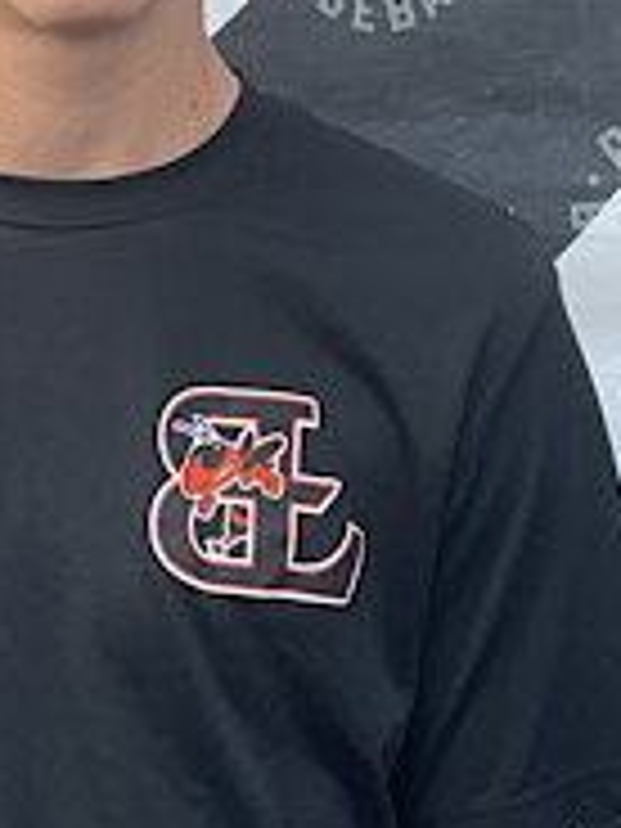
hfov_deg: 22.8
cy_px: 153
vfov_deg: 29.9
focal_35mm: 63
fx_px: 1507
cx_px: 81
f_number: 1.8
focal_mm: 3
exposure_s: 1/545
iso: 16
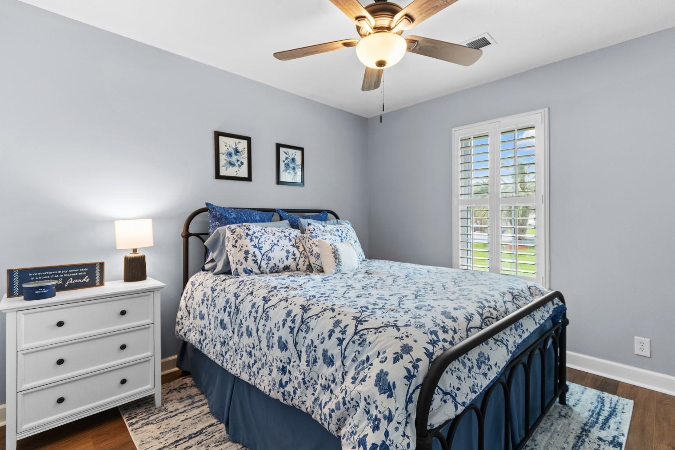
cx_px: 344
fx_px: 300
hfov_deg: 96.7
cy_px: 216
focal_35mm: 16
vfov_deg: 73.7
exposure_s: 1/6
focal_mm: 10
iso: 100
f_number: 4.5
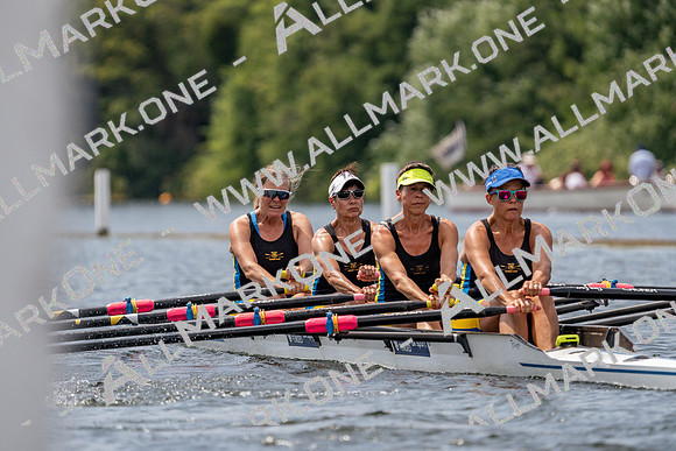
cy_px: 226
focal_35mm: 391
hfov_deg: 5.3
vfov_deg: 3.5
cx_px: 338
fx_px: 7343
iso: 250
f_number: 6.3
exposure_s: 1/1600
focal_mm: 391
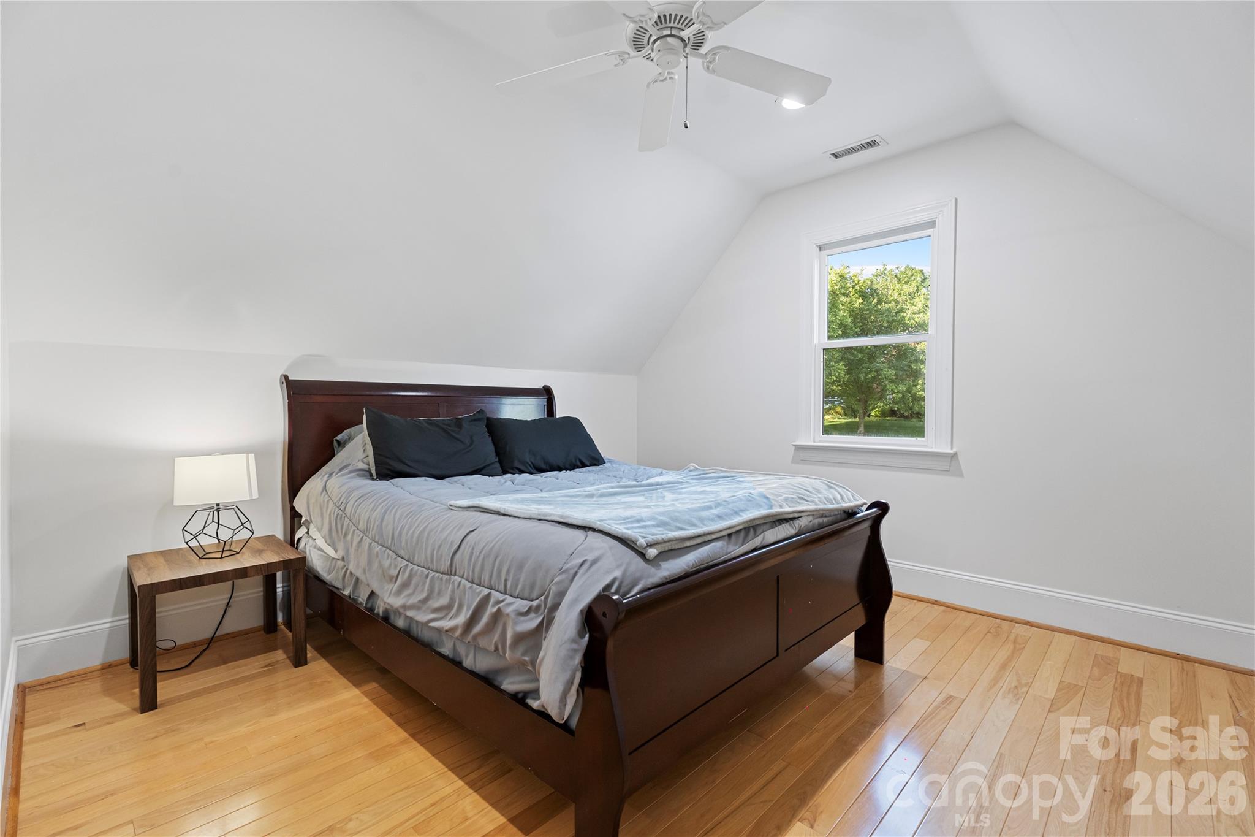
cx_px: 628
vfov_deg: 73.7
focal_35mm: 16
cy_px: 418
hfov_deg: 96.7
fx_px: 558
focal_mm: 16
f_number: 7.1
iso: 3200
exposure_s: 1/30
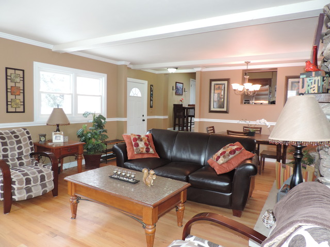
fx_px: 229
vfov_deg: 56.8
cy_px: 124
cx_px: 165
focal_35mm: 24
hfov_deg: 71.6
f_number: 3
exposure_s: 1/40
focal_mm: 4.3
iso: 360
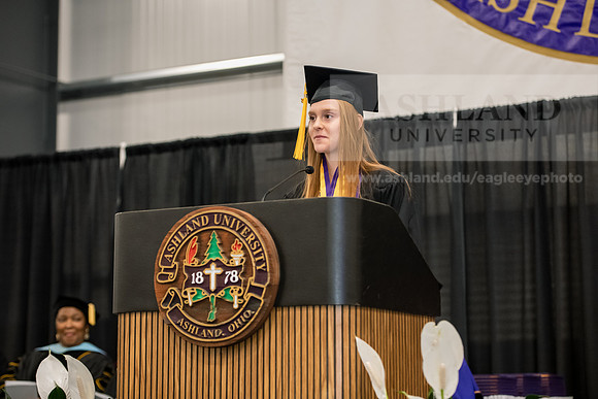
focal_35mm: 90
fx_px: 1495
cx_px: 299
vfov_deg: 15.2
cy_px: 200
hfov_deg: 22.6
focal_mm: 90
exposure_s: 1/200
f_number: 3.5
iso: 3200
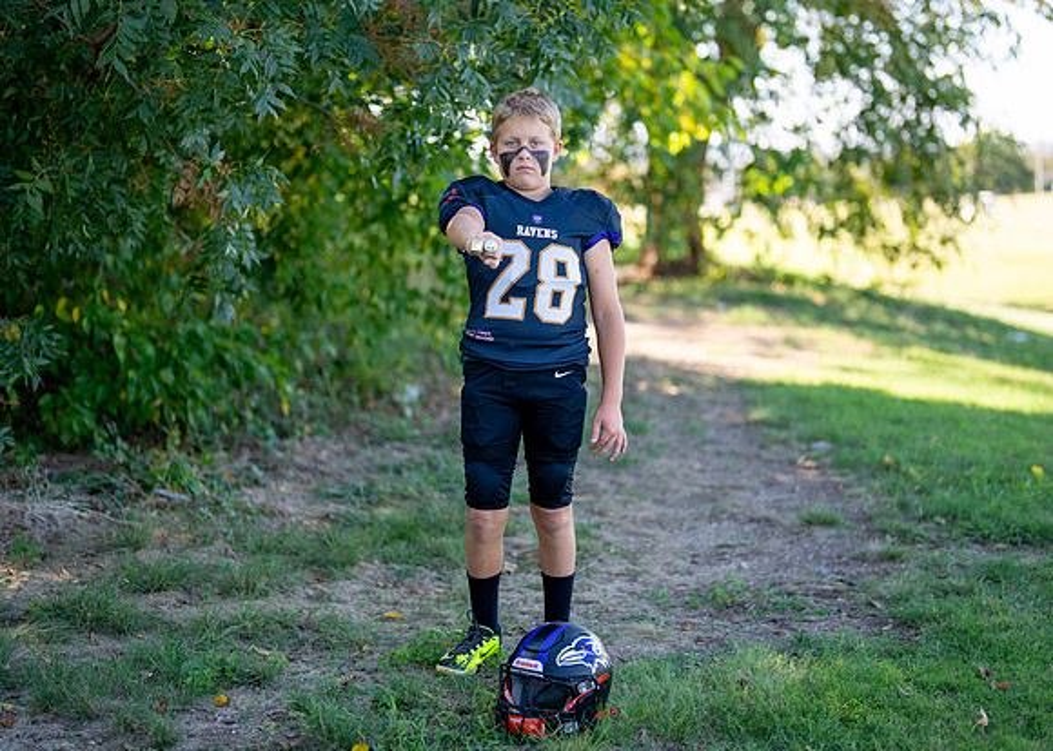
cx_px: 544
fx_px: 1763
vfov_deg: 24.1
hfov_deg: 33.3
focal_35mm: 59
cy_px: 339
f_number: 1.2
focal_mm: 50
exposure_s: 1/1250
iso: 100
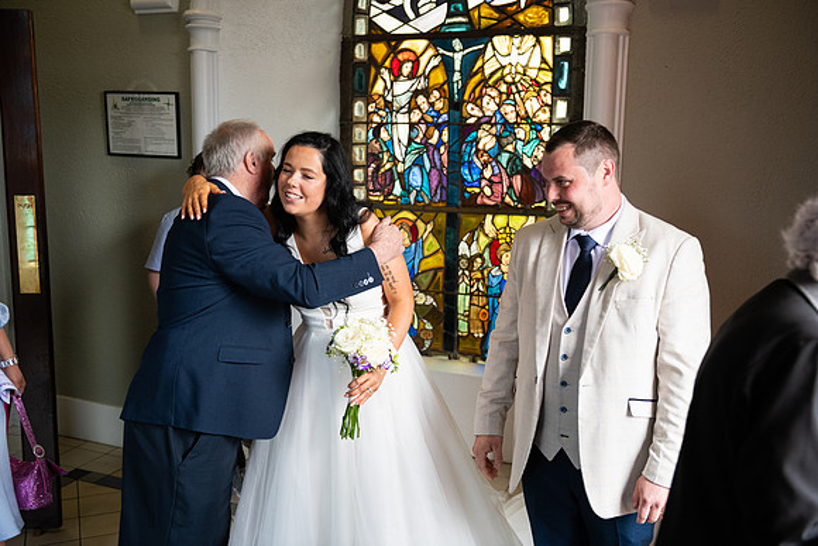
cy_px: 273
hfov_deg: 54.4
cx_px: 409
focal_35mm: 35
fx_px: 795
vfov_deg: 37.9
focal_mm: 35
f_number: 3.5
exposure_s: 1/160
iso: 640
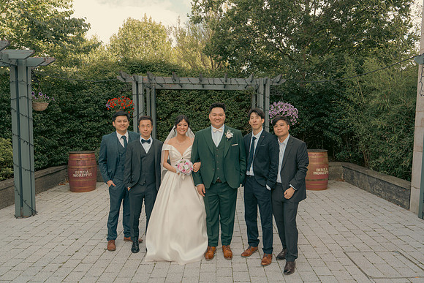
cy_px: 142
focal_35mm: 28
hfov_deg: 65.5
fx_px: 330
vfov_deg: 46.4
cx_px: 212
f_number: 5.6
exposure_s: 1/160
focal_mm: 28
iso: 200
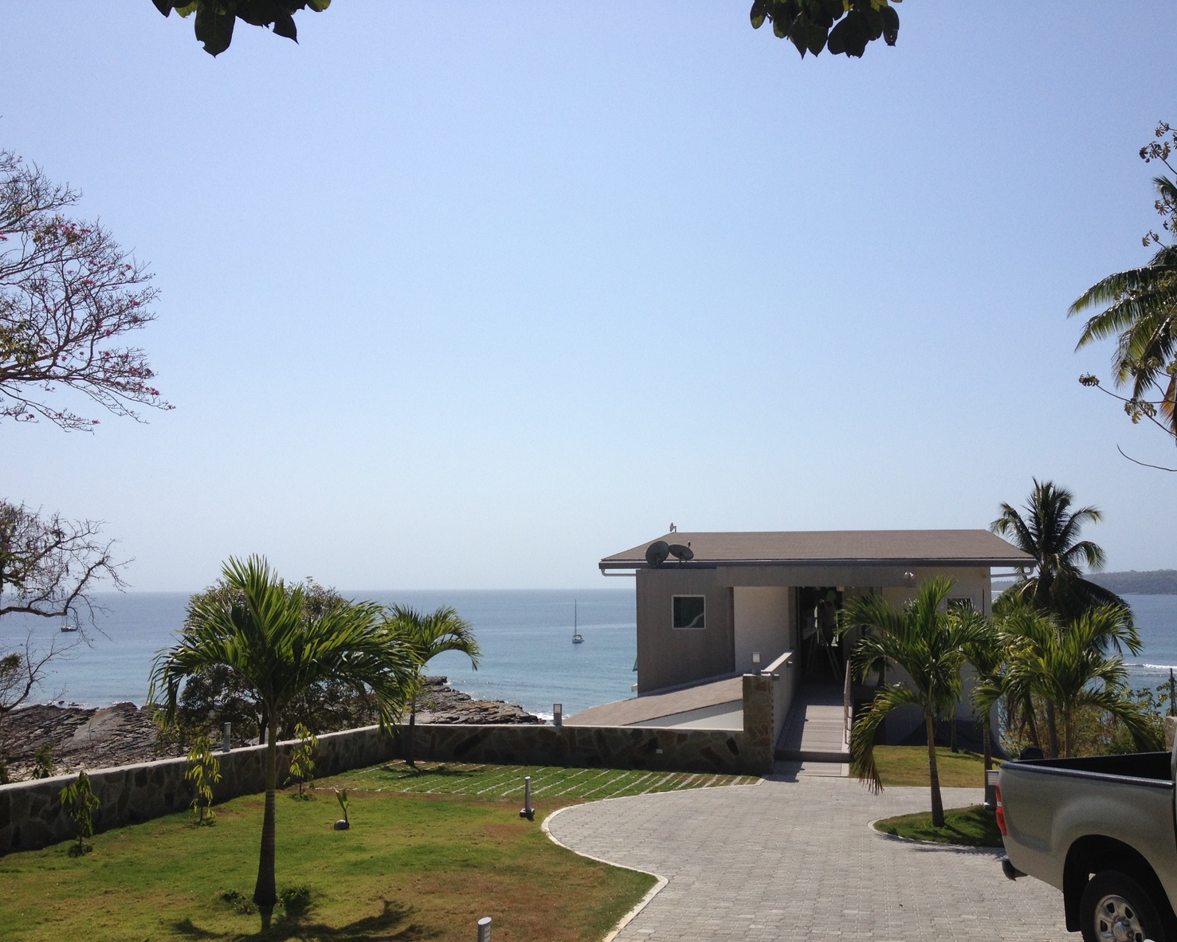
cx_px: 618
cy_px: 477
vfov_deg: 40.1
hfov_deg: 49.1
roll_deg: +0.6
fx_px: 1289
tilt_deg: +1.6
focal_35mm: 37
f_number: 2.4
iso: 50
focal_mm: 4.28
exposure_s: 1/3690
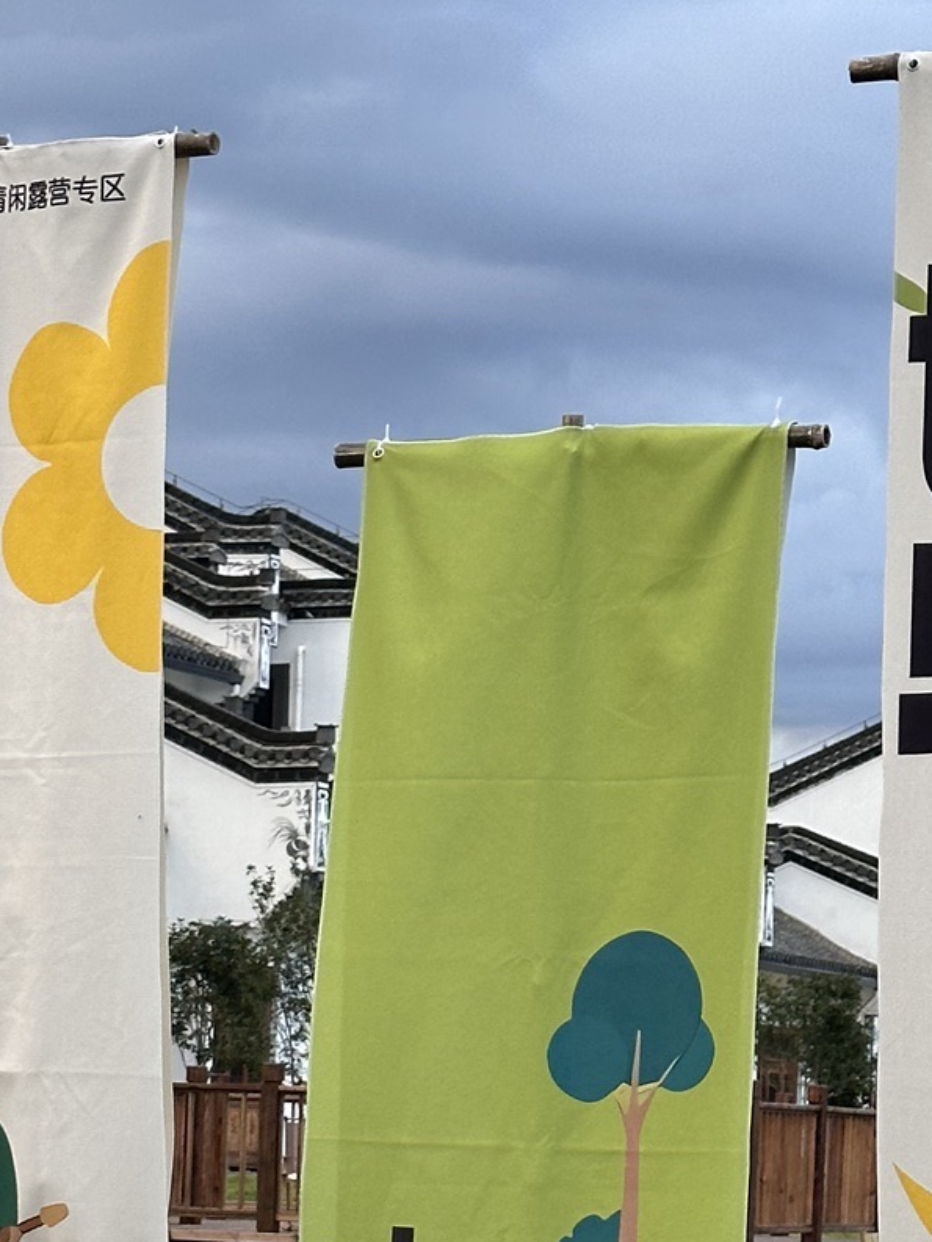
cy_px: 1114
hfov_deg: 12.2
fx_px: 4343
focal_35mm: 121
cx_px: 257
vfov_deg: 16.1
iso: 80
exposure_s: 1/117
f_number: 1.78
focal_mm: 6.86
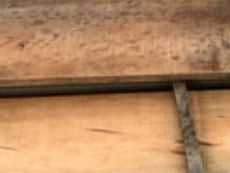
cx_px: 187
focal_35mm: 93
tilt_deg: -50.9
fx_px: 618
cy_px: -38
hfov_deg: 20.8
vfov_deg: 15.3
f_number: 2.4
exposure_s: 1/174
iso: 25
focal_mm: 3.3
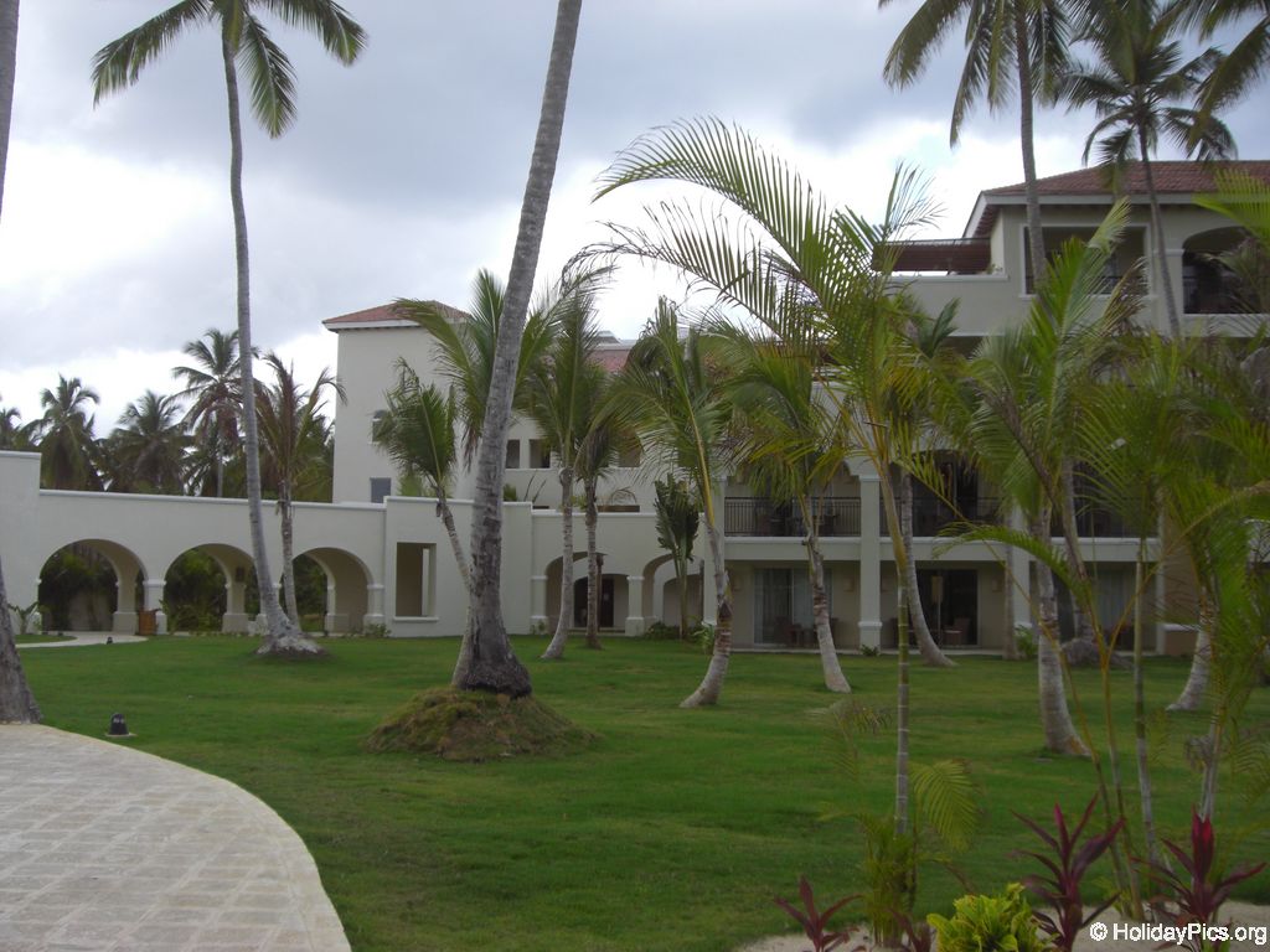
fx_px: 1394
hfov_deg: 49.0
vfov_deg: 37.7
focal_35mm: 38
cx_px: 635
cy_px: 476
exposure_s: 1/640
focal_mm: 6.2
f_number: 2.7
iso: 64
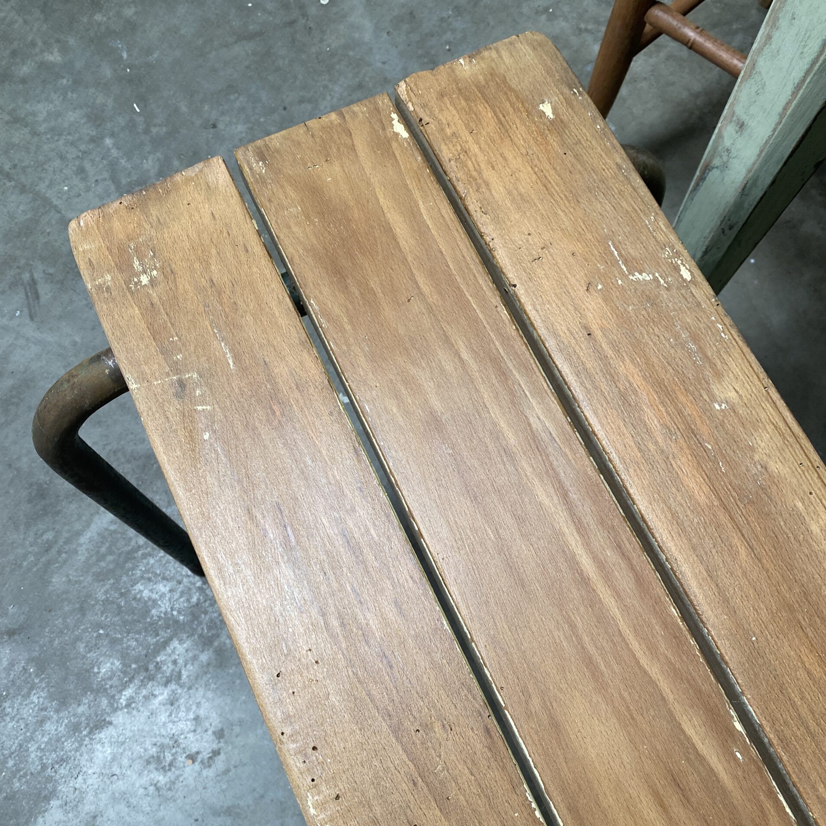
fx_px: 837
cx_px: 410
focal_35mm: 31
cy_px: 492
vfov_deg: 52.2
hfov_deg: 52.5
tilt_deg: -73.3
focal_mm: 4.25
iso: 125
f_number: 1.8
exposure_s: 1/105
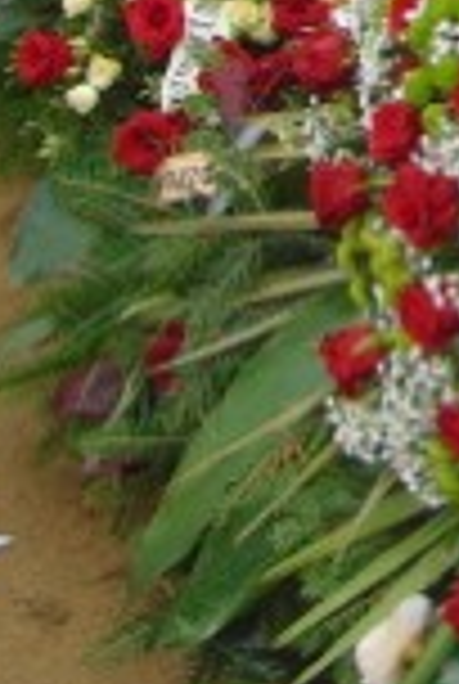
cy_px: -256
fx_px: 2246
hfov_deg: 10.4
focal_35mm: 118
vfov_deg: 16.2
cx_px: 1017
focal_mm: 4.9
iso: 80
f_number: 3
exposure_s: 1/320
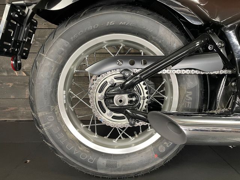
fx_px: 180
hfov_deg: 67.3
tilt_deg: -7.1
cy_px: 90
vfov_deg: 53.1
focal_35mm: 26
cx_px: 120
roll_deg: +0.6
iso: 200
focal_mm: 4.2
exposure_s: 1/50
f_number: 1.6
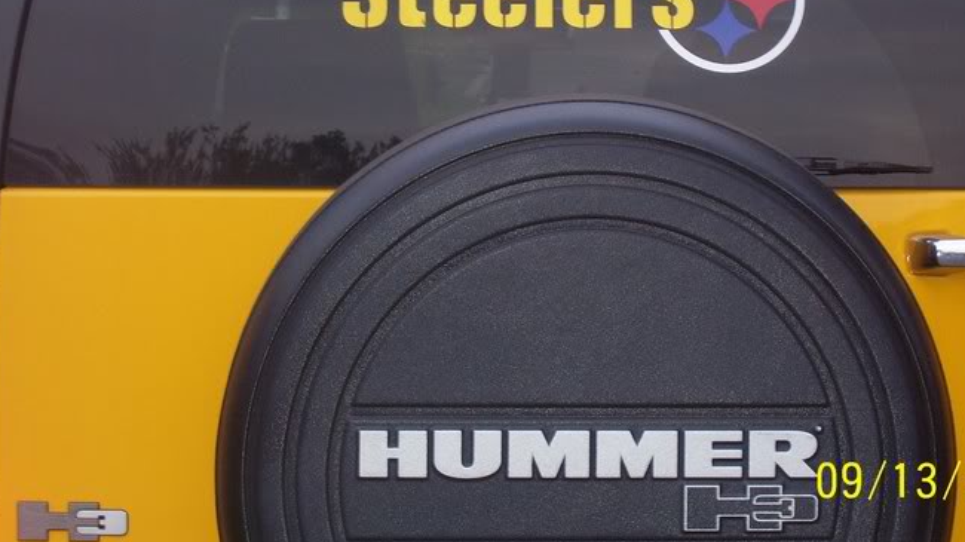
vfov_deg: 11.0
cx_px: 512
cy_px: 144
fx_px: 2814
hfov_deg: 19.5
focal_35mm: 110
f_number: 4.1
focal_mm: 13.5
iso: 125
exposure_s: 1/90
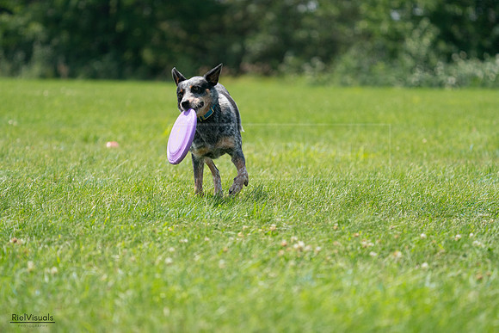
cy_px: 166
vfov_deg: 5.3
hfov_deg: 7.9
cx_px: 250
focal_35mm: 259
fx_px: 3591
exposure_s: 1/4000
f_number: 5.6
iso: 1250
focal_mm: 259
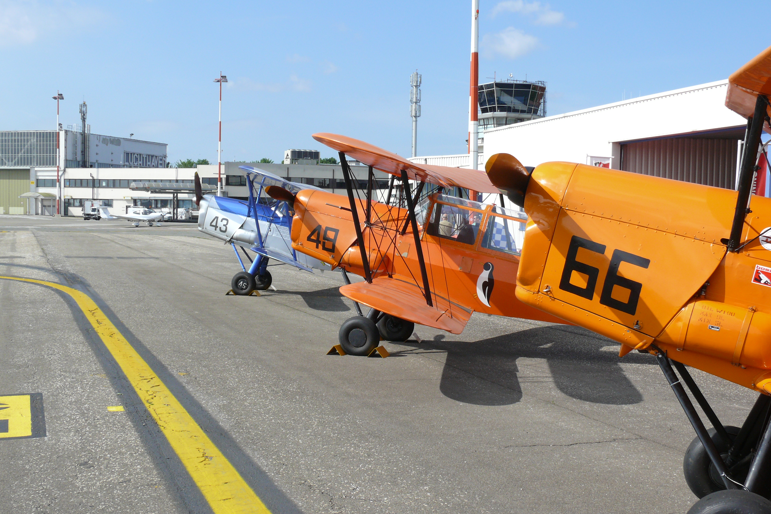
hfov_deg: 39.6
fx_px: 1071
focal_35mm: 50
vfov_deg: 27.0
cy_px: 276
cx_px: 386
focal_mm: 10.2
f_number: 6.3
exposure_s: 1/400
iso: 100
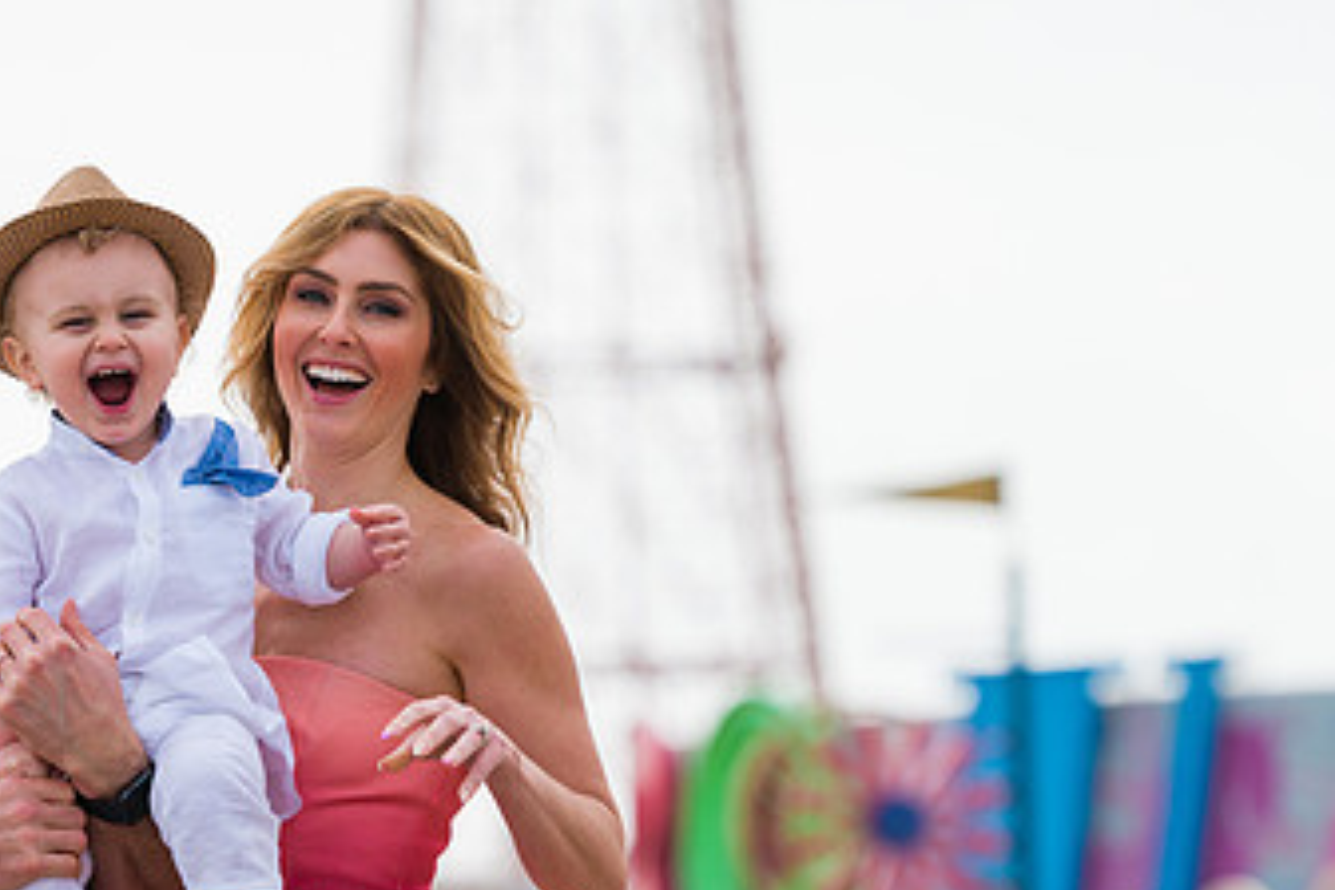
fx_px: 8640
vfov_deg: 5.9
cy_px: 469
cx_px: 596
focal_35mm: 233
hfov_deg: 8.8
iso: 200
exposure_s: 1/2000
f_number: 4
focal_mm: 135
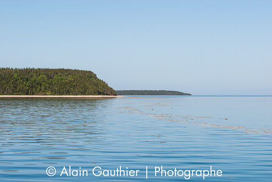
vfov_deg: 13.1
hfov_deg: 19.4
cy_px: 91
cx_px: 136
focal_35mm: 105
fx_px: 794
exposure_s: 1/320
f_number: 8
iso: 100
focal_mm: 70
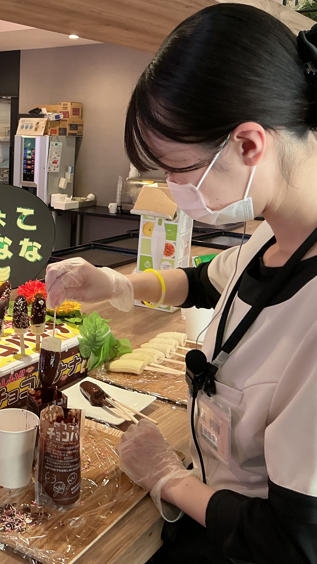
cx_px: 6
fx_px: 643
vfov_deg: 47.4
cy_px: 279
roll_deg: -0.9
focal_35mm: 43
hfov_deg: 26.4
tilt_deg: -13.4
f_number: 1.8
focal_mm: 3
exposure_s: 1/50
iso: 80
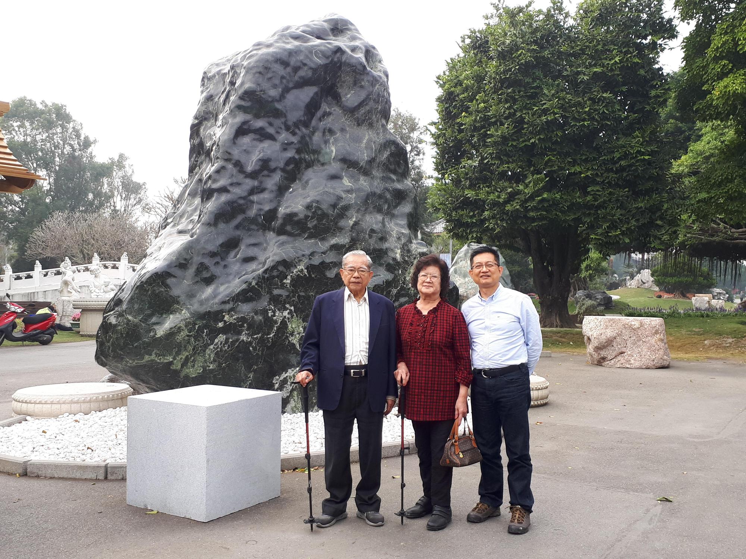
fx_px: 582
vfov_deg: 51.4
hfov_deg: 65.3
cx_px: 373
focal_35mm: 27
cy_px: 280
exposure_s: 1/253
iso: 40
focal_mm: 3.6
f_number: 1.9
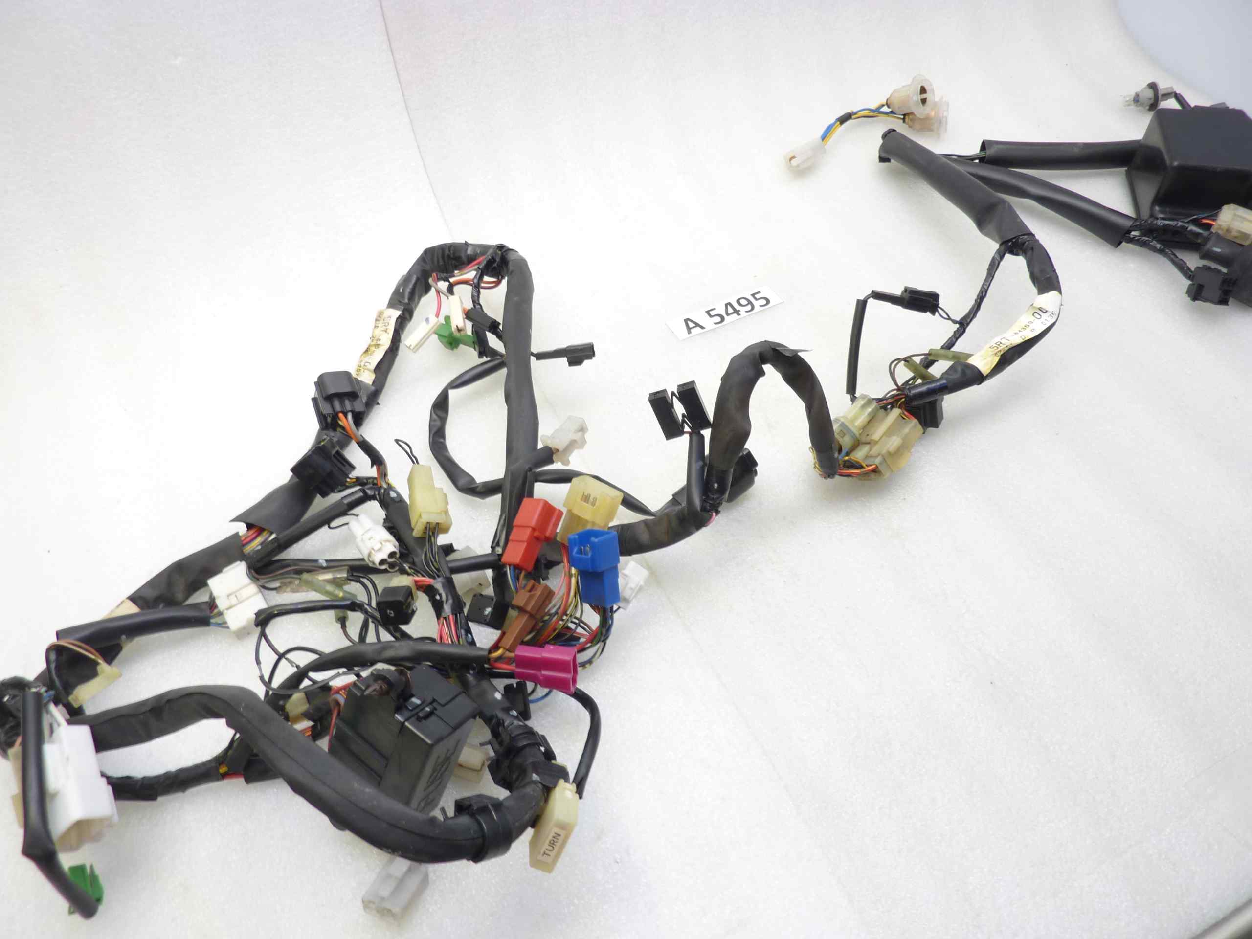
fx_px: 904
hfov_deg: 69.4
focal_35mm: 25
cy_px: 470
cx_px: 626
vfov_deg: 54.9
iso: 80
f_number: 3.3
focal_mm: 4.1
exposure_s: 1/10
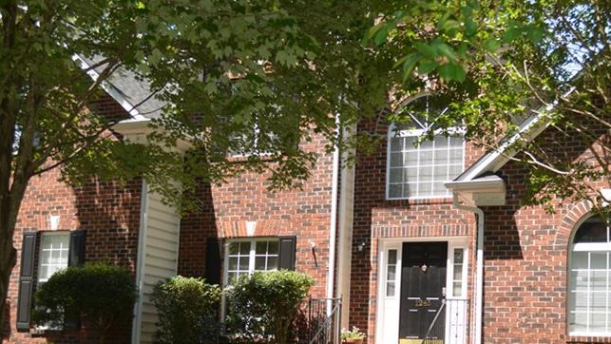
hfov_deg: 37.6
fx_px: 891
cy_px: 272
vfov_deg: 21.6
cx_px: 379
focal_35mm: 55
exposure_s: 1/200
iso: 100
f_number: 5
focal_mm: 22
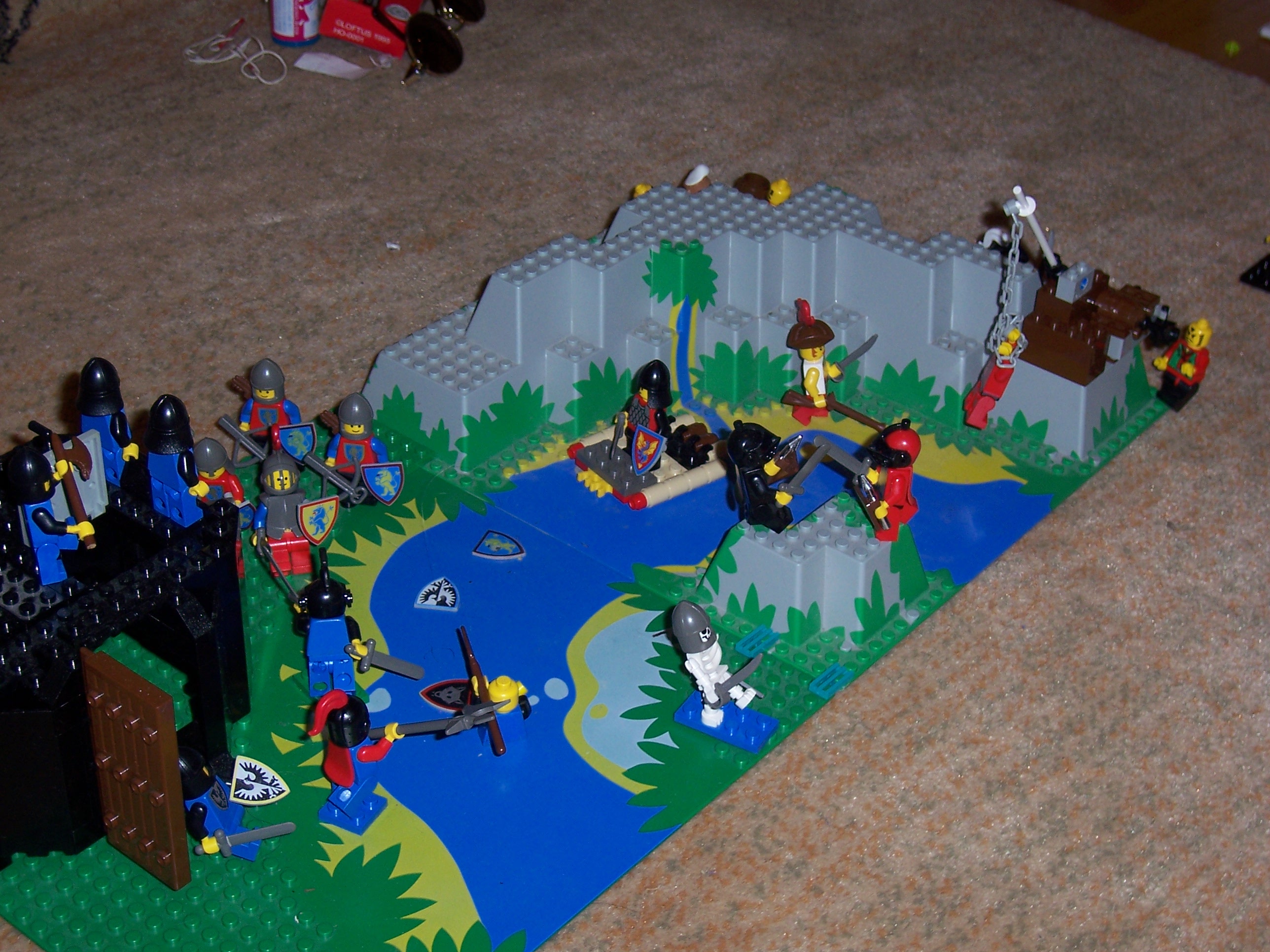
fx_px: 2055
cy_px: 476
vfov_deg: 26.1
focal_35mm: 56
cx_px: 635
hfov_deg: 34.3
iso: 100
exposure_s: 1/80
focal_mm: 9.6
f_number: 3.6
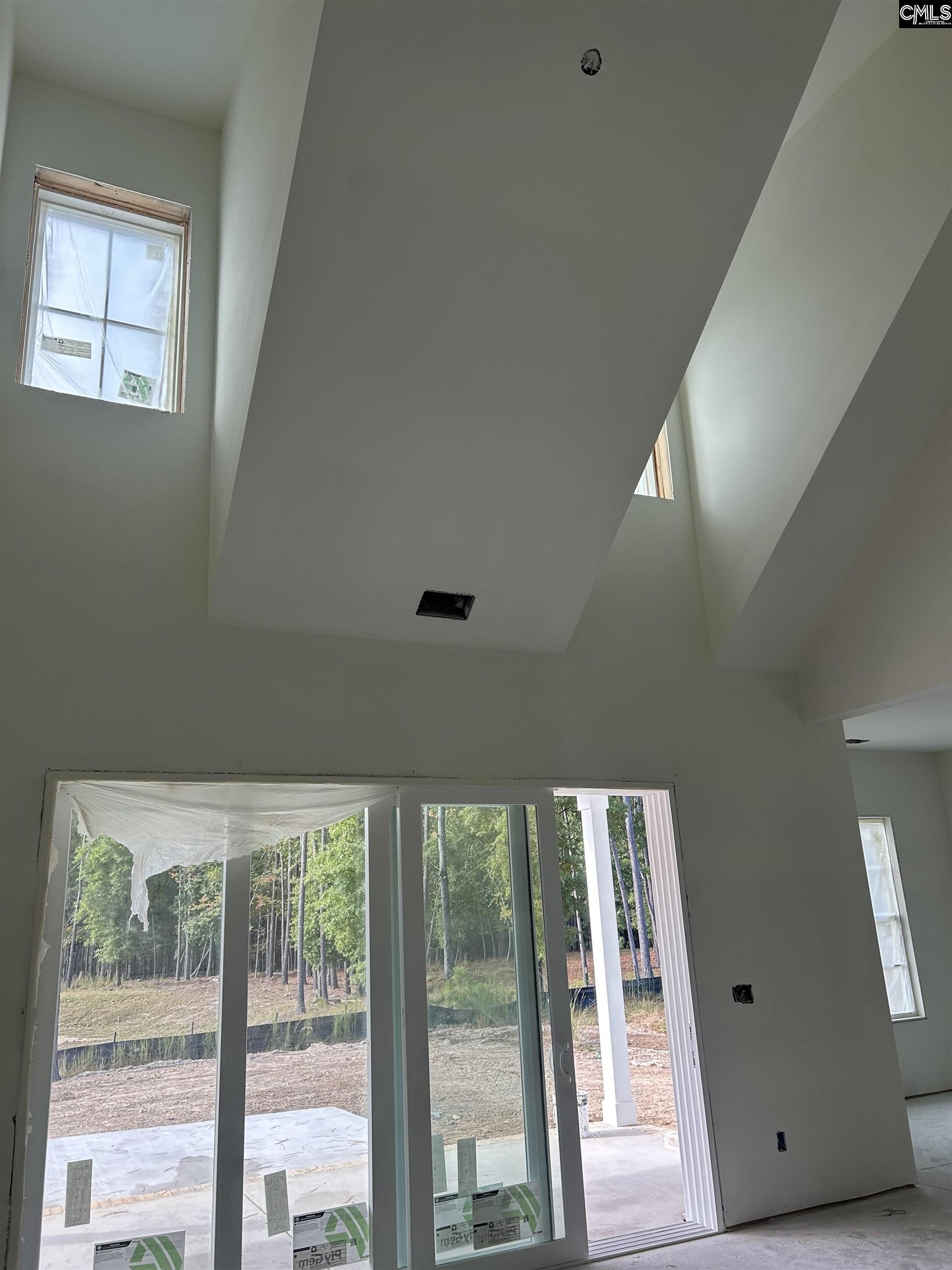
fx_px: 953
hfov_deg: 53.1
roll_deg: +2.7
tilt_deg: +16.6
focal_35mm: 26
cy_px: 635
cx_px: 476
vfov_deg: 67.3
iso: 40
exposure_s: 1/226
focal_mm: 5.7
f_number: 1.5
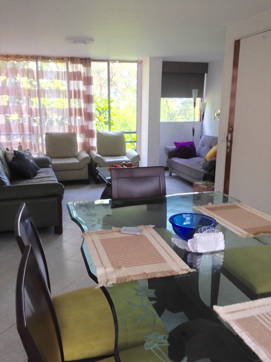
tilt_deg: -16.8
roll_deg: -1.2
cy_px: 181
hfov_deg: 42.9
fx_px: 344
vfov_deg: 55.4
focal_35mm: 33
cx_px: 136
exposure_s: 1/60
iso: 50
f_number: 2.4
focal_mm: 4.12
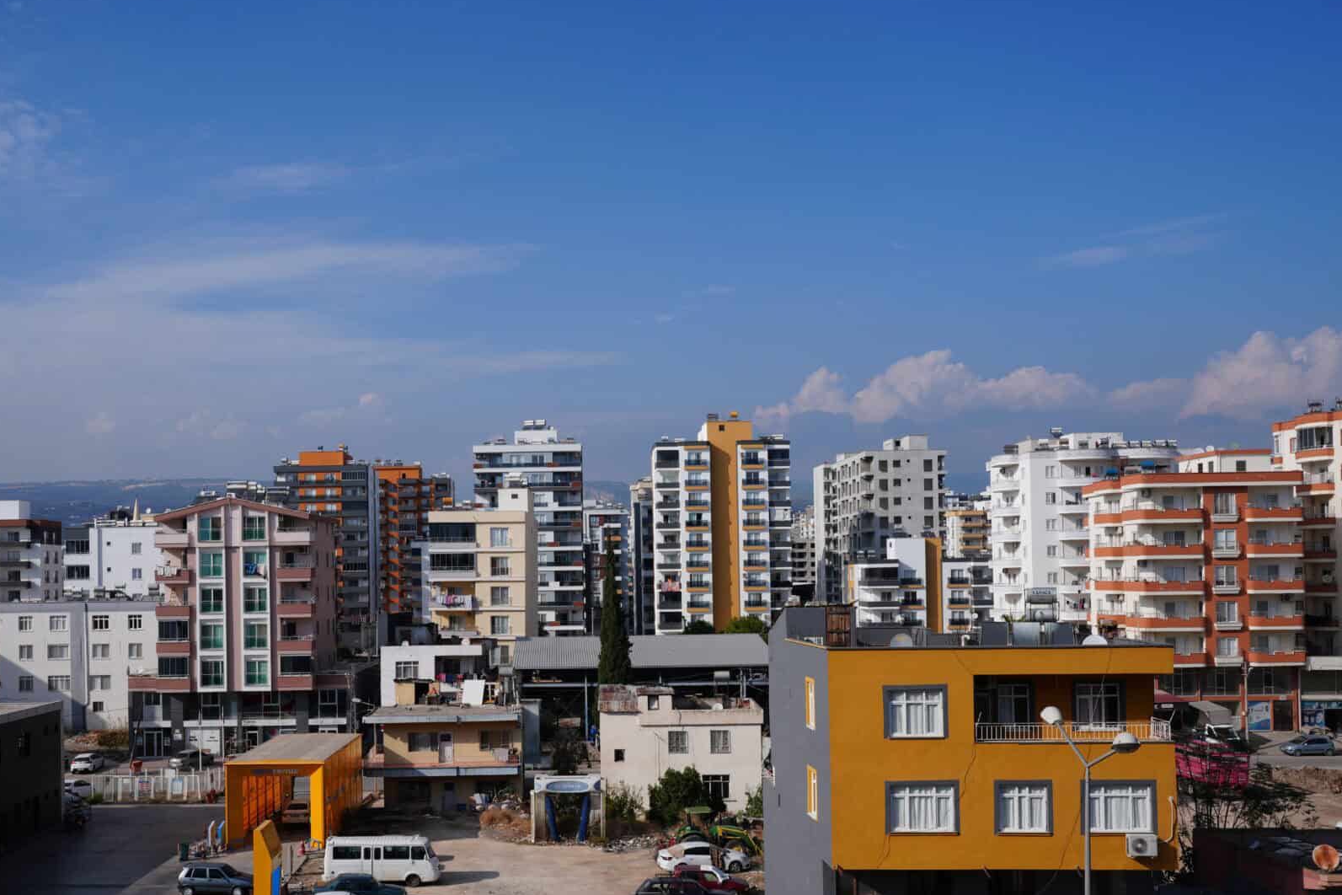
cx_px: 560
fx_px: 1342
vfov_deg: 36.6
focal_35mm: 36
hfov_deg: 52.9
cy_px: 563
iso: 100
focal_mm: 28
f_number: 10
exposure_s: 1/250
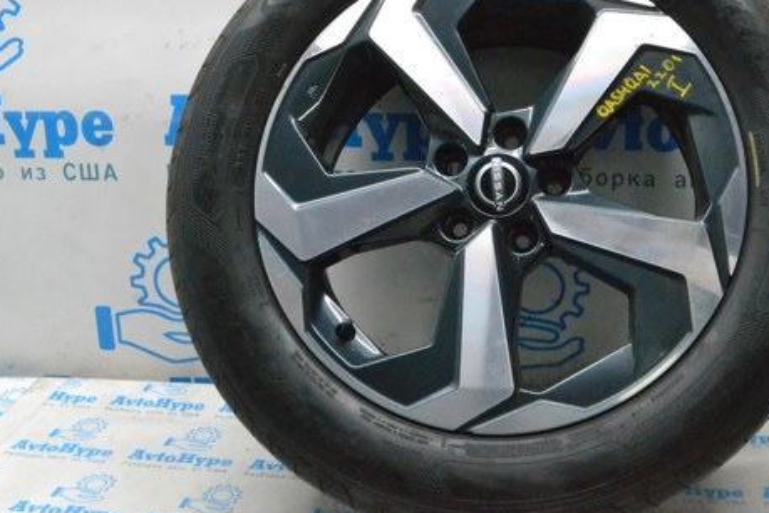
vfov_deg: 29.1
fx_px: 983
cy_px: 193
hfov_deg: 42.3
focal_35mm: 46
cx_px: 498
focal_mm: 22
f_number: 18
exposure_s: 1/50
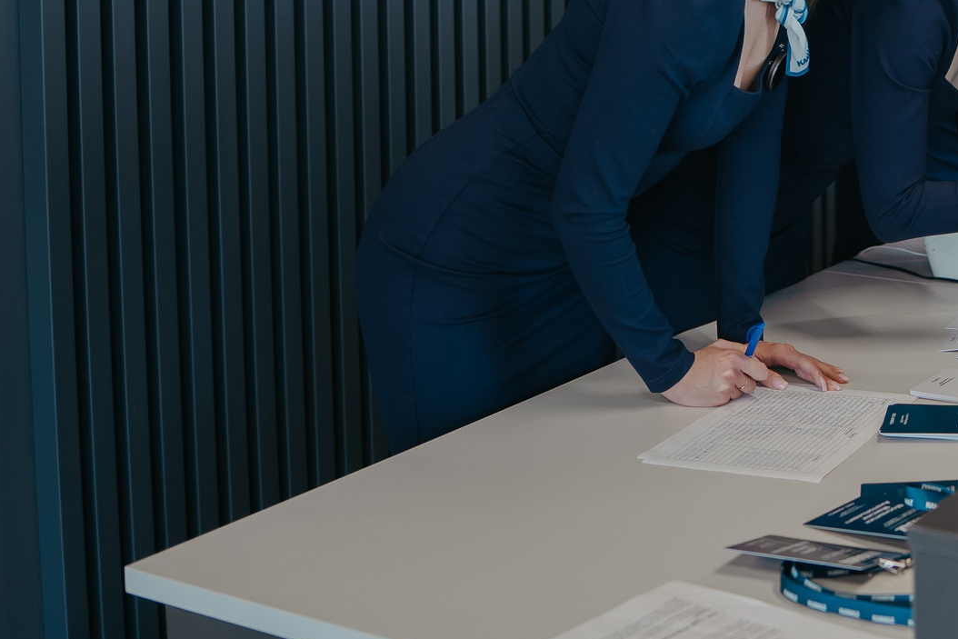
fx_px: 1810
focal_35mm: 68
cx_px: 1028
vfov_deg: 18.9
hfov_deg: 27.4
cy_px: -128
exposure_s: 1/125
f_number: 2.2
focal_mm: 28
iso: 160
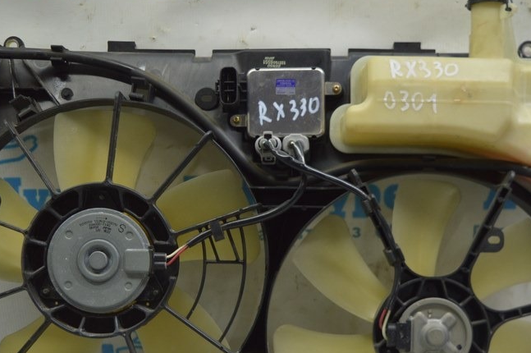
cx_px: 277
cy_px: 270
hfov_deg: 35.1
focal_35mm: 57
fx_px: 840
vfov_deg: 23.5
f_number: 4
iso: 400
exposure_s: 1/50
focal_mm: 24
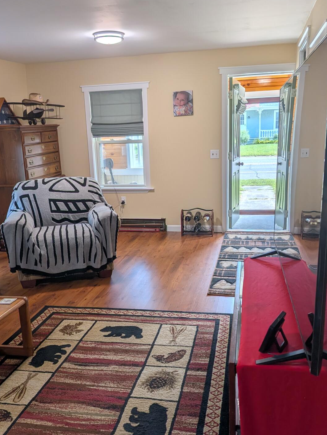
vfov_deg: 53.8
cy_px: 240
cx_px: 158
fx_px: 427
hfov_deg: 41.9
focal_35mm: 34
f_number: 1.68
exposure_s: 1/221
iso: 19
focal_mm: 6.9
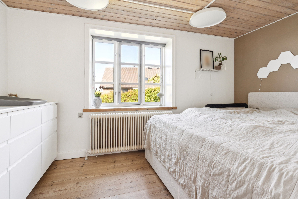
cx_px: 149
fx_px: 141
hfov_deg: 93.3
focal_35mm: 17
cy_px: 100
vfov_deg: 70.4
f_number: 11
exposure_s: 1/6
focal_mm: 17
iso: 800
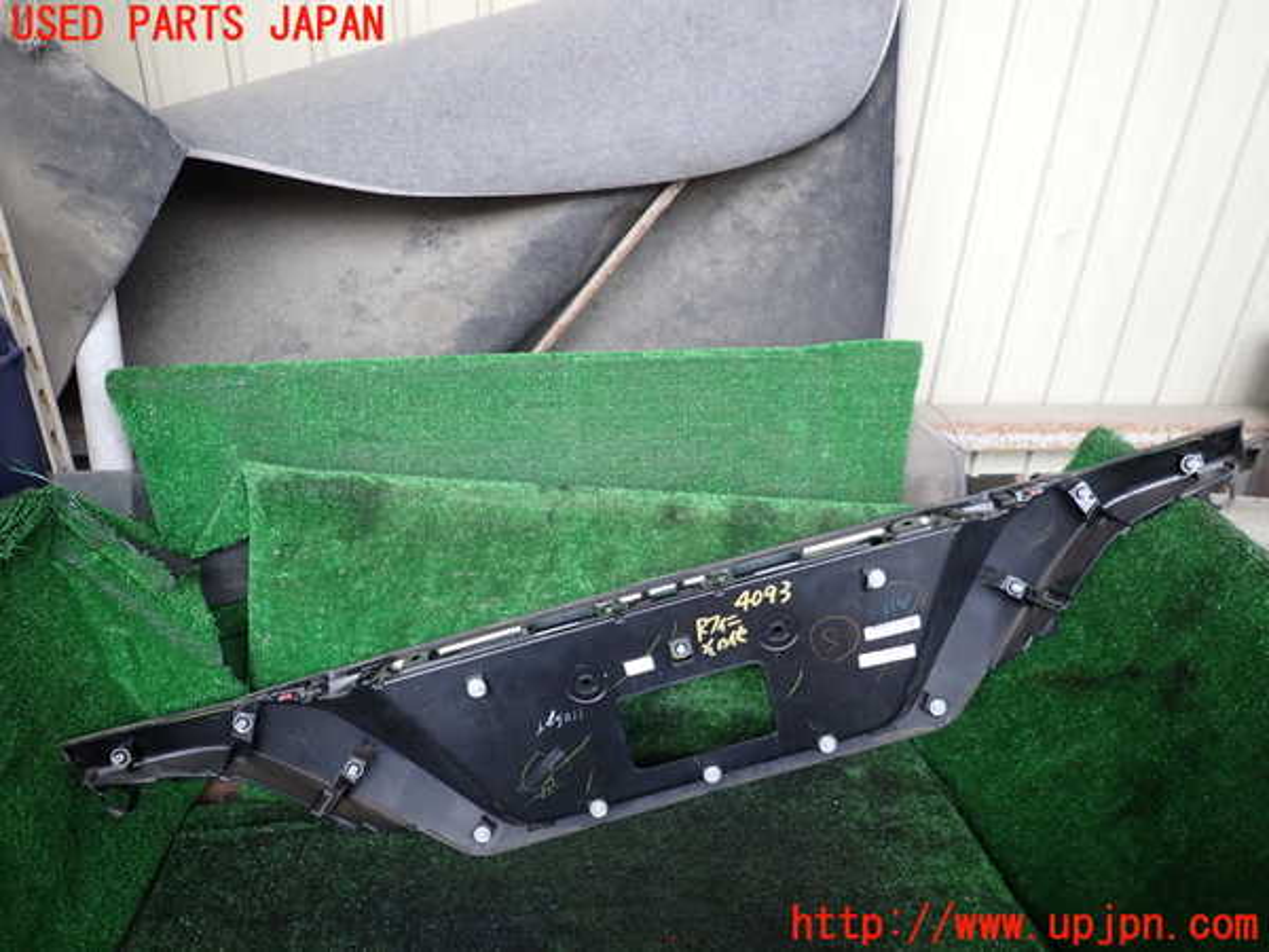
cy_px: 476
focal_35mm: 25
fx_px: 916
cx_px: 634
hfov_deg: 69.4
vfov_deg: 54.9
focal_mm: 4.5
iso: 200
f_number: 2
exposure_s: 1/60
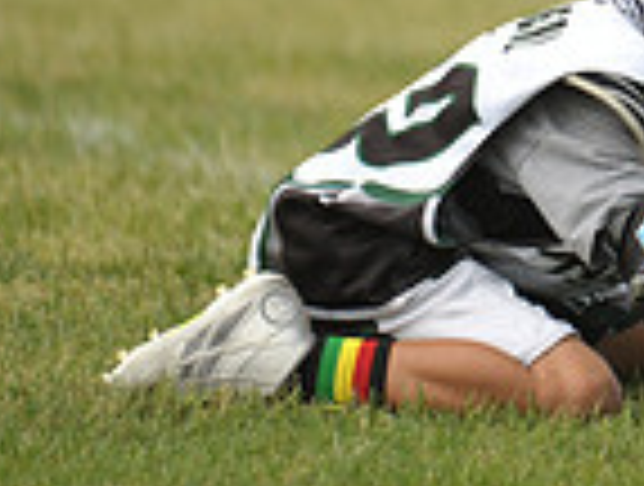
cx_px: 1058
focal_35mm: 1555
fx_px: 29002
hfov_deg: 1.3
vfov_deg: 1.0
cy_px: -225
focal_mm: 400
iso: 800
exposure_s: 1/2000
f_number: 4
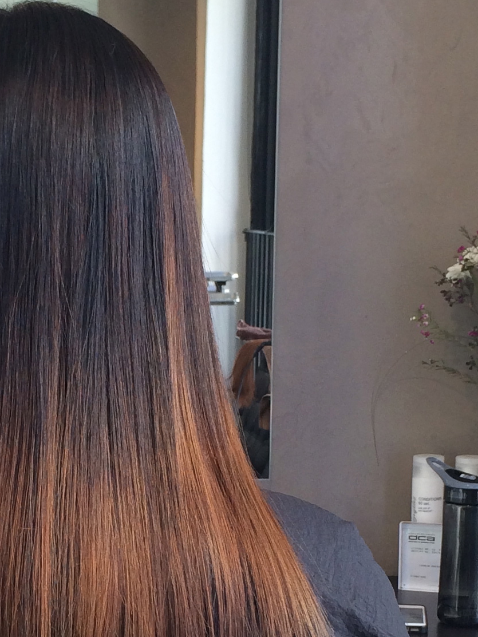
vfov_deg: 22.0
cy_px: 507
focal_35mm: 88
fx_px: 1620
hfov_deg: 16.5
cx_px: 42
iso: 64
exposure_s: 1/120
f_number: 2.2
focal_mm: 4.12
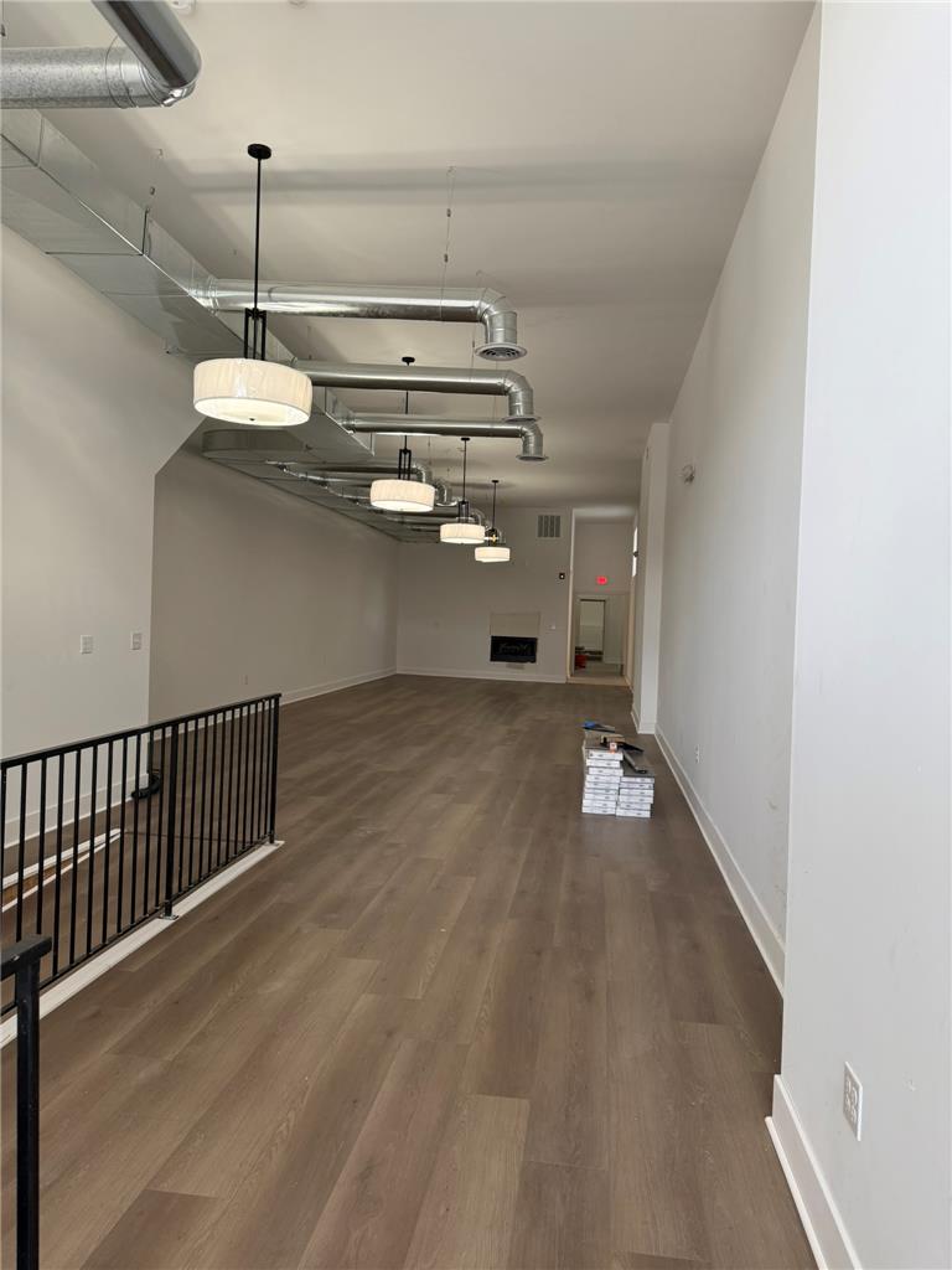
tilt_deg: -0.1
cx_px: 476
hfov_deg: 56.8
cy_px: 635
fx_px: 880
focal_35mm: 24
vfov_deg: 71.6
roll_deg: -2.0
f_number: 1.78
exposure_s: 1/140
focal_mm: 6.76
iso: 160
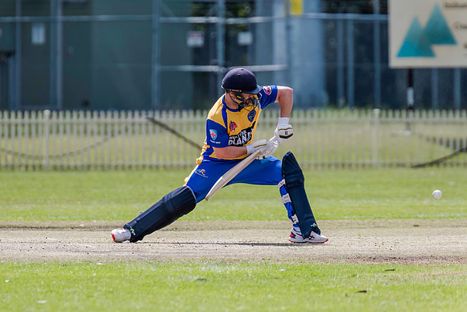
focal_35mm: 640
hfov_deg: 3.2
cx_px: 196
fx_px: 8299
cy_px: 131
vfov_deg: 2.2
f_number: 6.3
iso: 800
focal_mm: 550
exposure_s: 1/2500
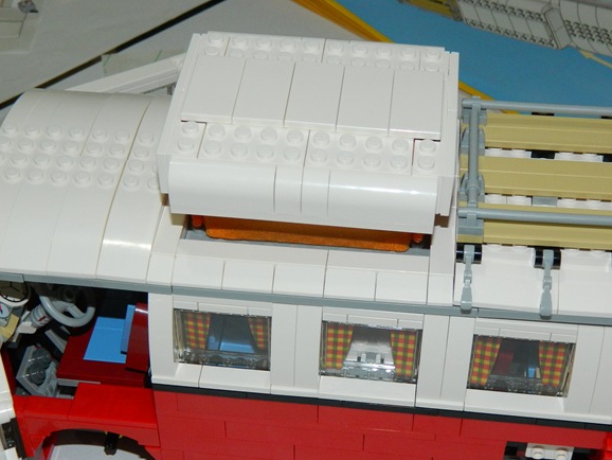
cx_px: 319
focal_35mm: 65
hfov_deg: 29.8
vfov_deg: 22.5
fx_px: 1150
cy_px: 317
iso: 200
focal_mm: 8.4
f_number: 3.6
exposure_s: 1/50
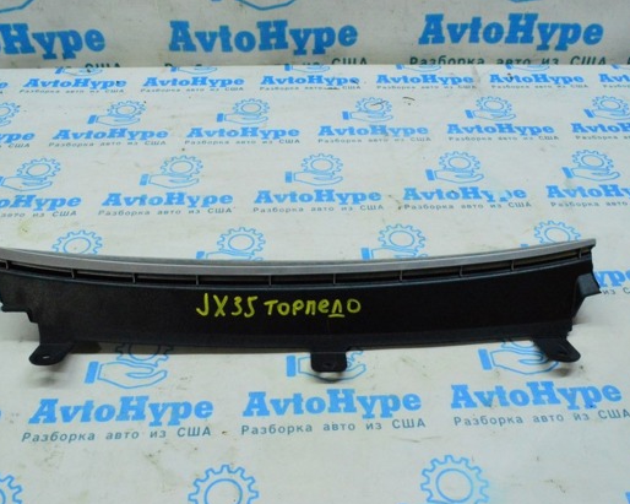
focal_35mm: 35
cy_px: 259
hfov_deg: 51.5
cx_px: 314
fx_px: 652
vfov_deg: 42.2
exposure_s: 1/50
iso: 6400
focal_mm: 20
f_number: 22
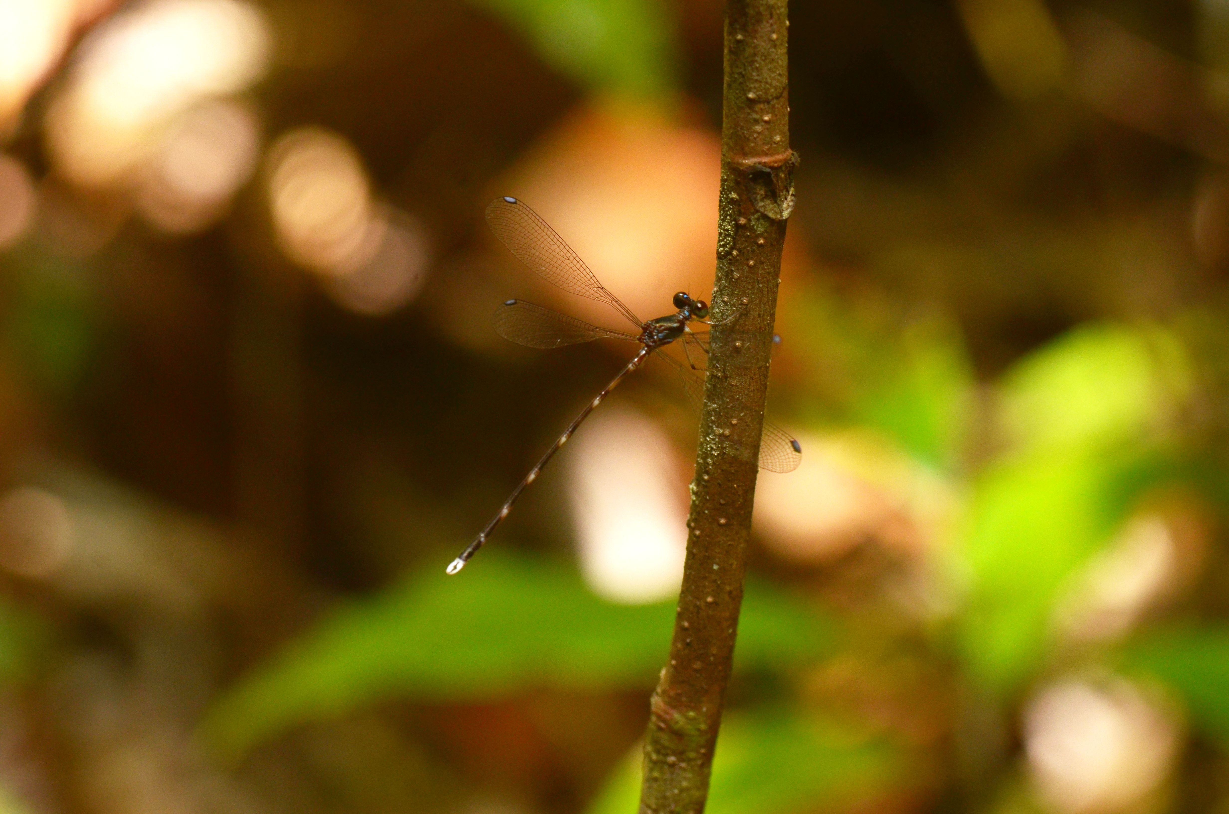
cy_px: 407
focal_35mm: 135
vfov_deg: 10.1
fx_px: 4599
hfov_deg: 15.2
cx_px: 614
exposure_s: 1/200
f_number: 9
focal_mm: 90
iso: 500
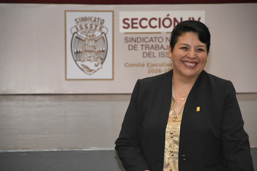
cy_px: 86
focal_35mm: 210
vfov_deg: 6.5
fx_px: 1499
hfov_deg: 9.8
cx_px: 128
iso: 5000
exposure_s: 1/125
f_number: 6.3
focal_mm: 140
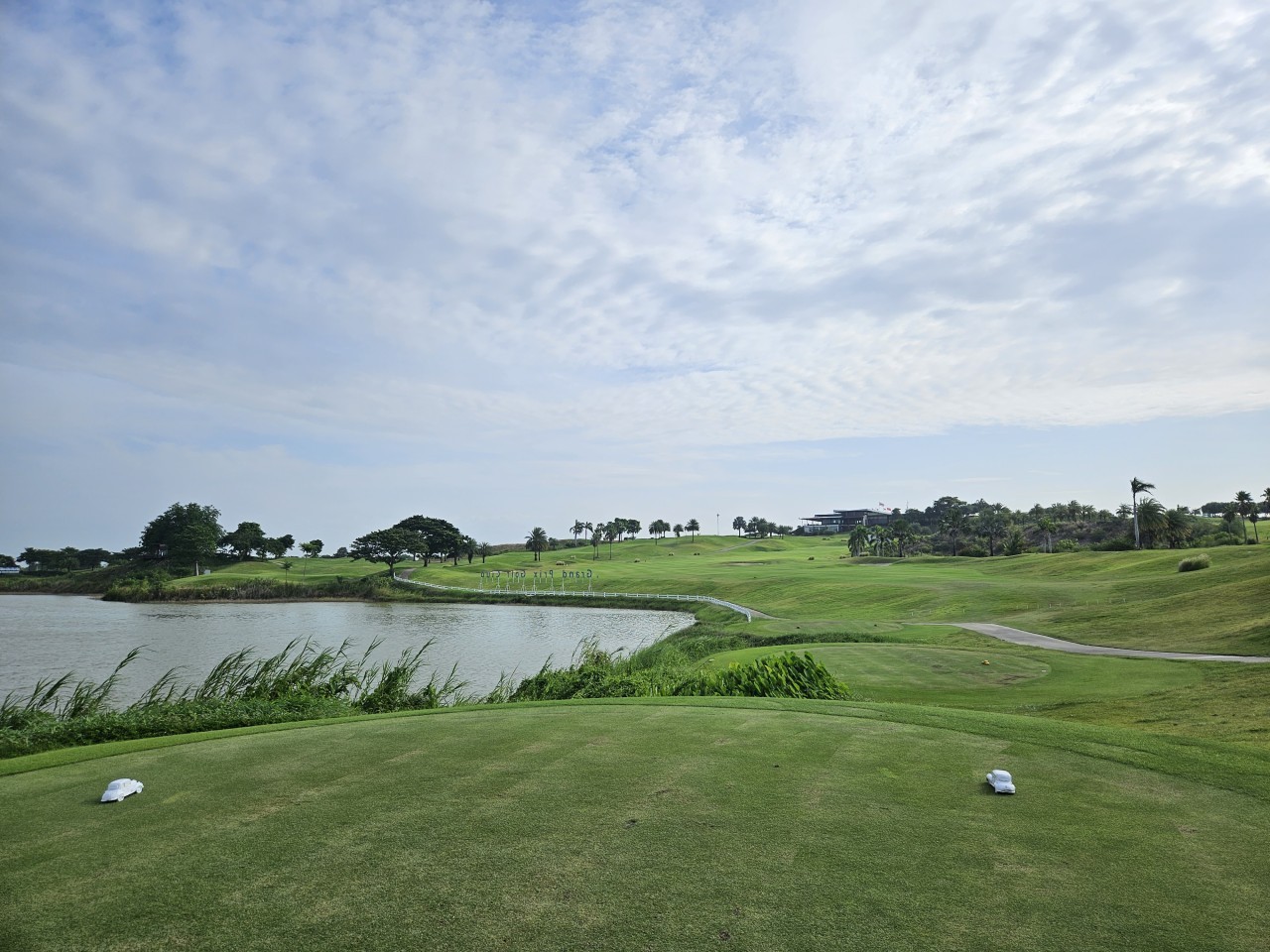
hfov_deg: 73.9
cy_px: 476
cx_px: 635
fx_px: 844
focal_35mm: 23
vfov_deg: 58.9
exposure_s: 1/4493
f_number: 1.8
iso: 25
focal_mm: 5.4
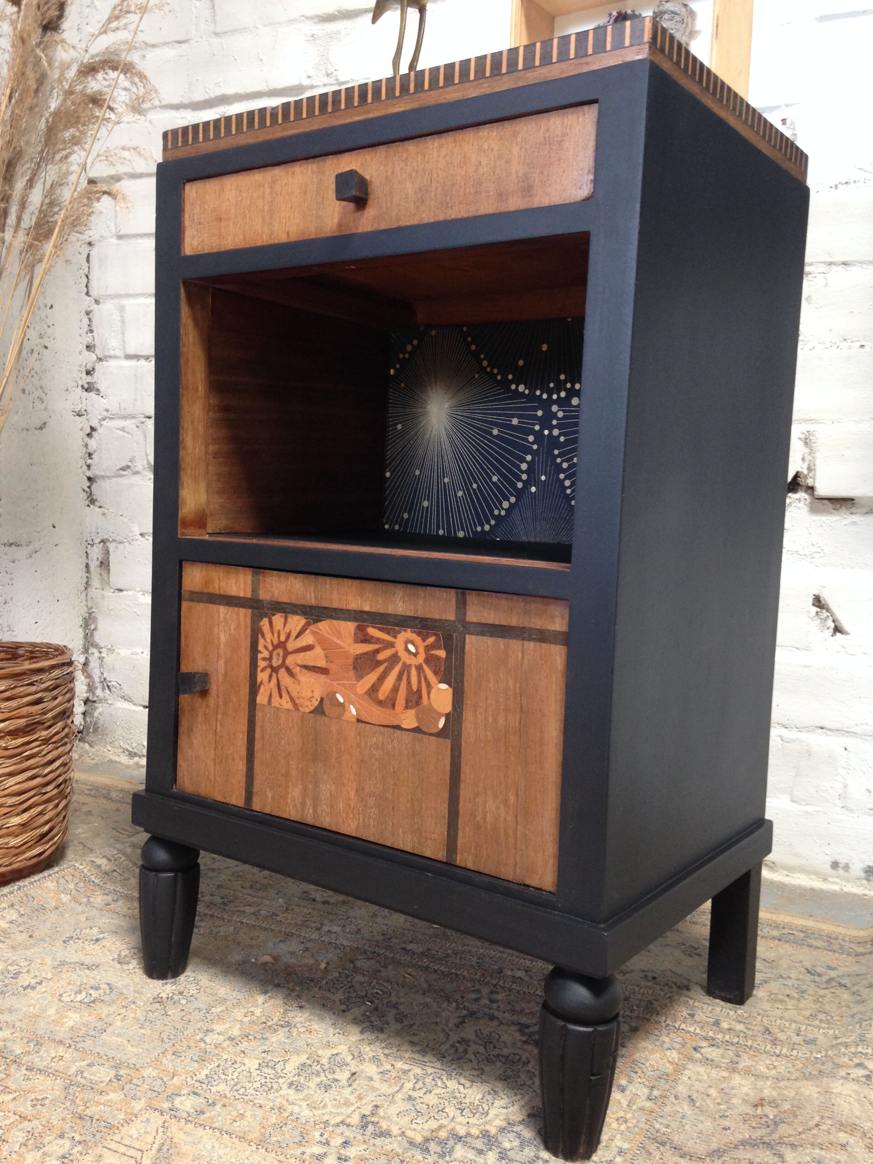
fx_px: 1110
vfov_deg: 55.4
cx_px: 436
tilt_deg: -6.1
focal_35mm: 33
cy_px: 582
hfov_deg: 42.9
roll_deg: -1.2
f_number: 2.4
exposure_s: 1/20
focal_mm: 4.12
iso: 125
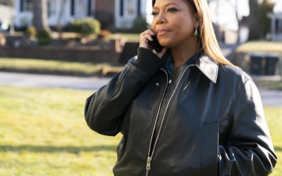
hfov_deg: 24.1
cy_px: 68
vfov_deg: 15.2
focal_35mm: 86
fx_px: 661
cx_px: 153
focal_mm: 70
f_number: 3.5
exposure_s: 1/1000
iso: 400
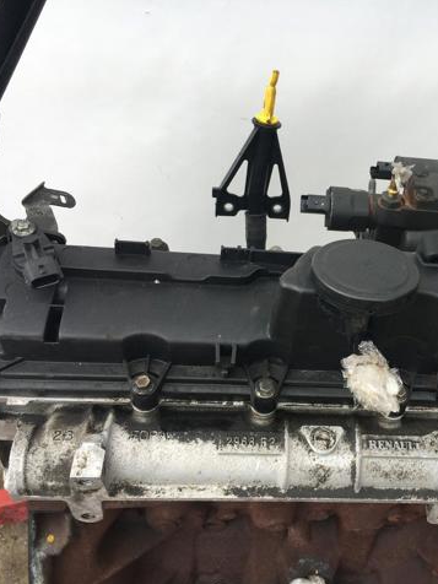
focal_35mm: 39
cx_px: 339
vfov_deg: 47.9
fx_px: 658
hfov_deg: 35.8
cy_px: 293
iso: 25
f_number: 2.2
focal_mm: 4.15
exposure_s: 1/149
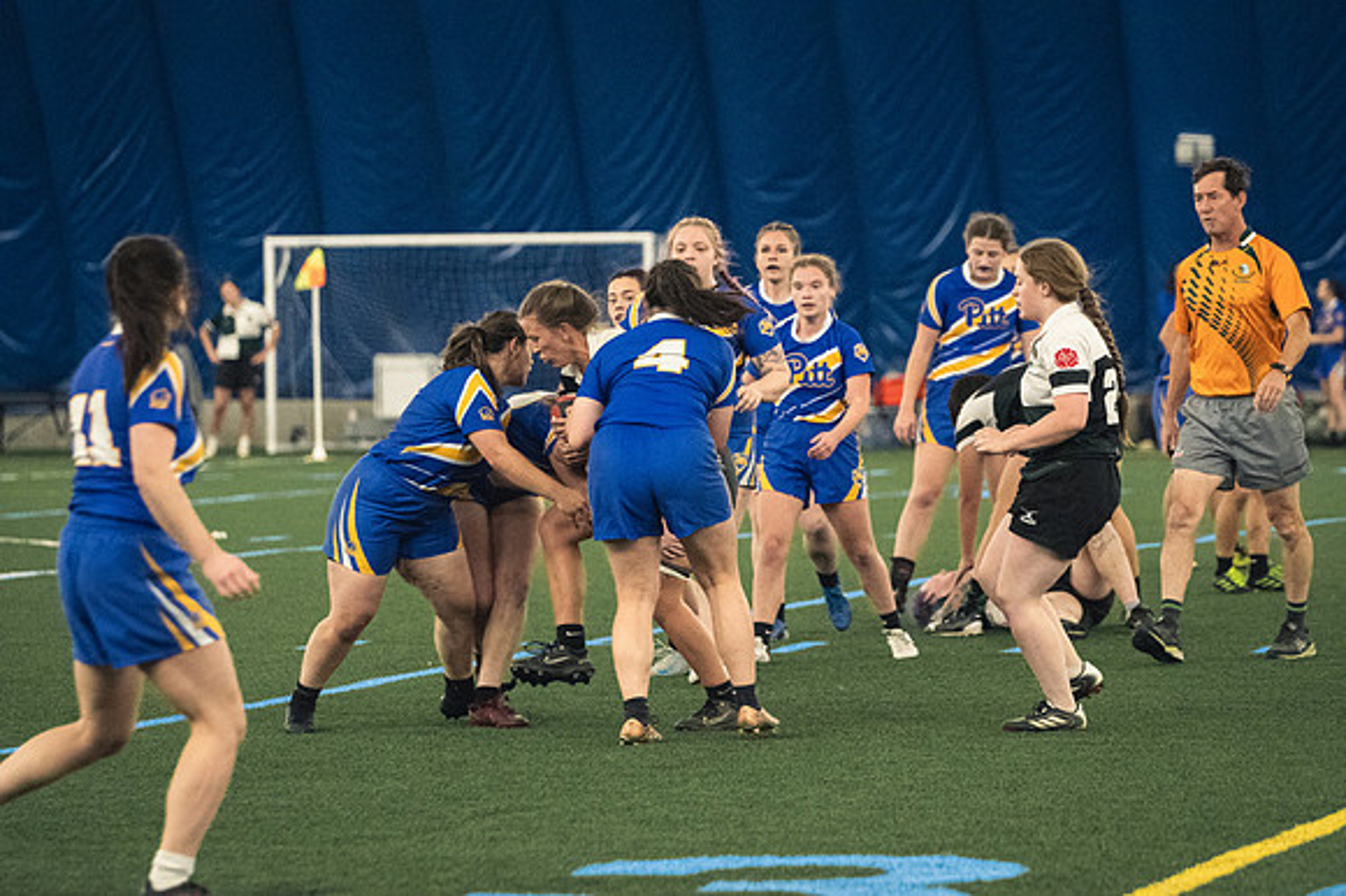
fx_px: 7548
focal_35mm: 202
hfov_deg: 10.2
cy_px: 448
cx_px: 673
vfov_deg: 6.8
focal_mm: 135
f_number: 2.8
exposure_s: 1/500
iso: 11400
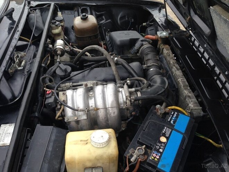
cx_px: 114
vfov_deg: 42.9
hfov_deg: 55.4
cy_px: 86
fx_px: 218
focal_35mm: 33
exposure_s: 1/120
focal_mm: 4.12
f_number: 2.4
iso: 50
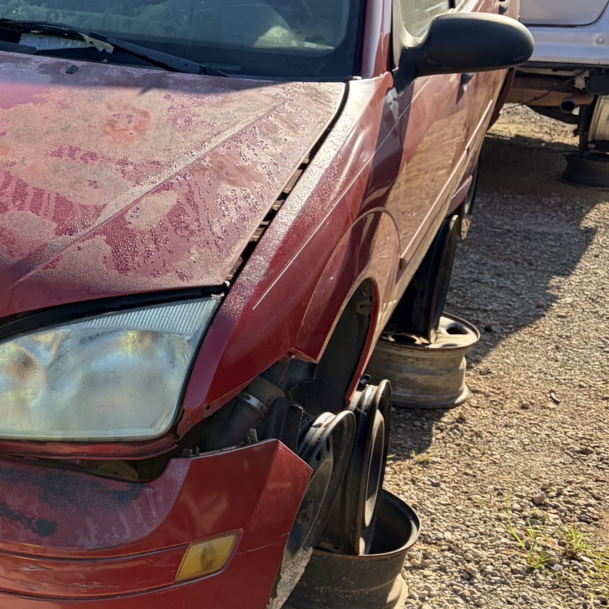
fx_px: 1194
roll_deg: -4.7
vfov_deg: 28.6
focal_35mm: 60
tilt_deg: -18.9
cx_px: -38
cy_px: 272
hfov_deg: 26.6
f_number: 1.6
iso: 64
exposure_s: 1/1626
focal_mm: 5.96
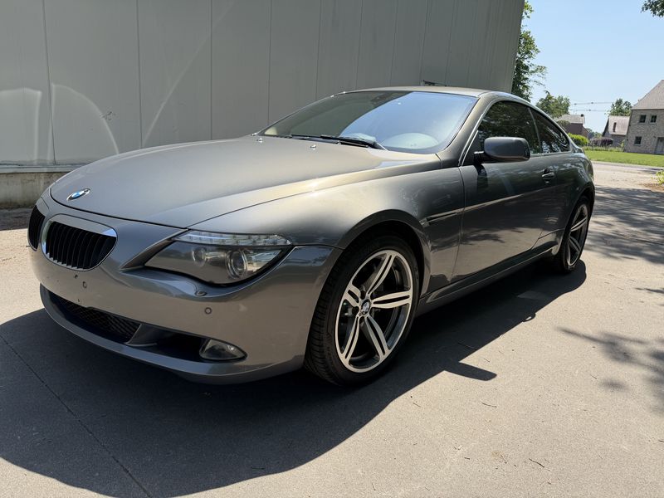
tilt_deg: -14.8
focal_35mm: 24
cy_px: 249
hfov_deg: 71.6
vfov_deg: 56.8
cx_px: 332
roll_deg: -3.6
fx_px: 460
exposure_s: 1/2370
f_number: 1.78
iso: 80
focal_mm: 6.76
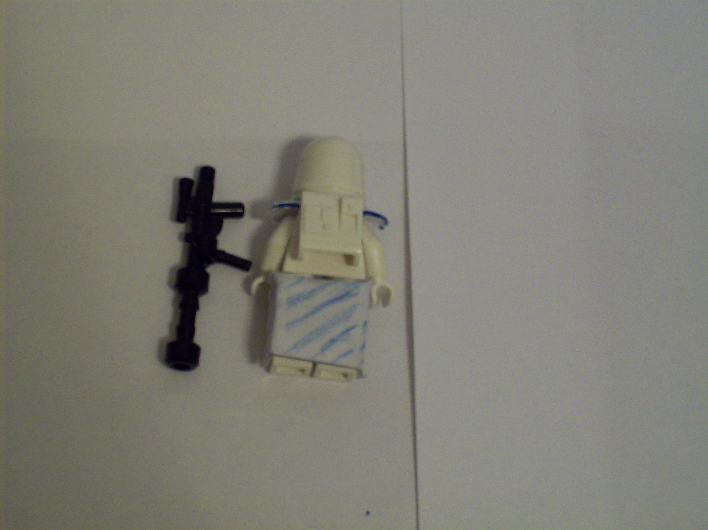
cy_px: 265
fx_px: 2208
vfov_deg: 13.7
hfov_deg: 18.2
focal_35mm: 108
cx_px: 354
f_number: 4.8
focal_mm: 18
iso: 200
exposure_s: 1/8
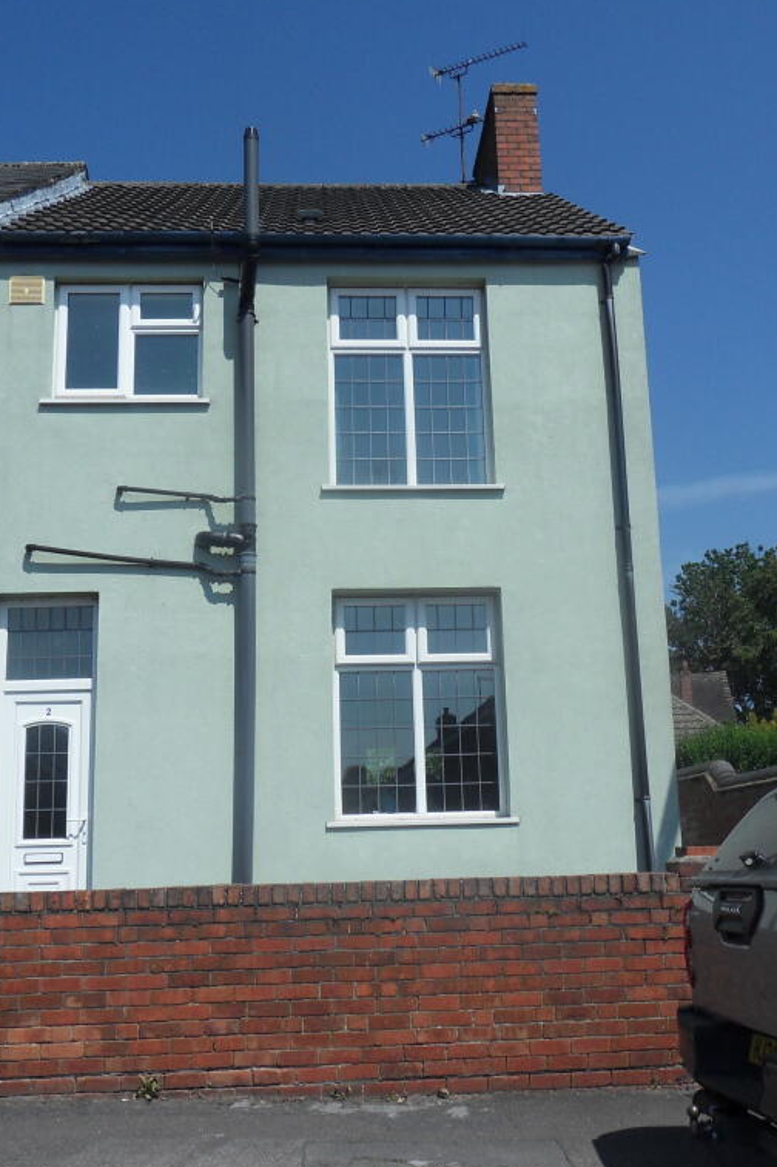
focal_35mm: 38
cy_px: 584
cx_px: 421
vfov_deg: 50.7
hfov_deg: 35.0
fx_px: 1231
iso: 80
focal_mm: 4.7
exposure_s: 1/350
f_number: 7.8
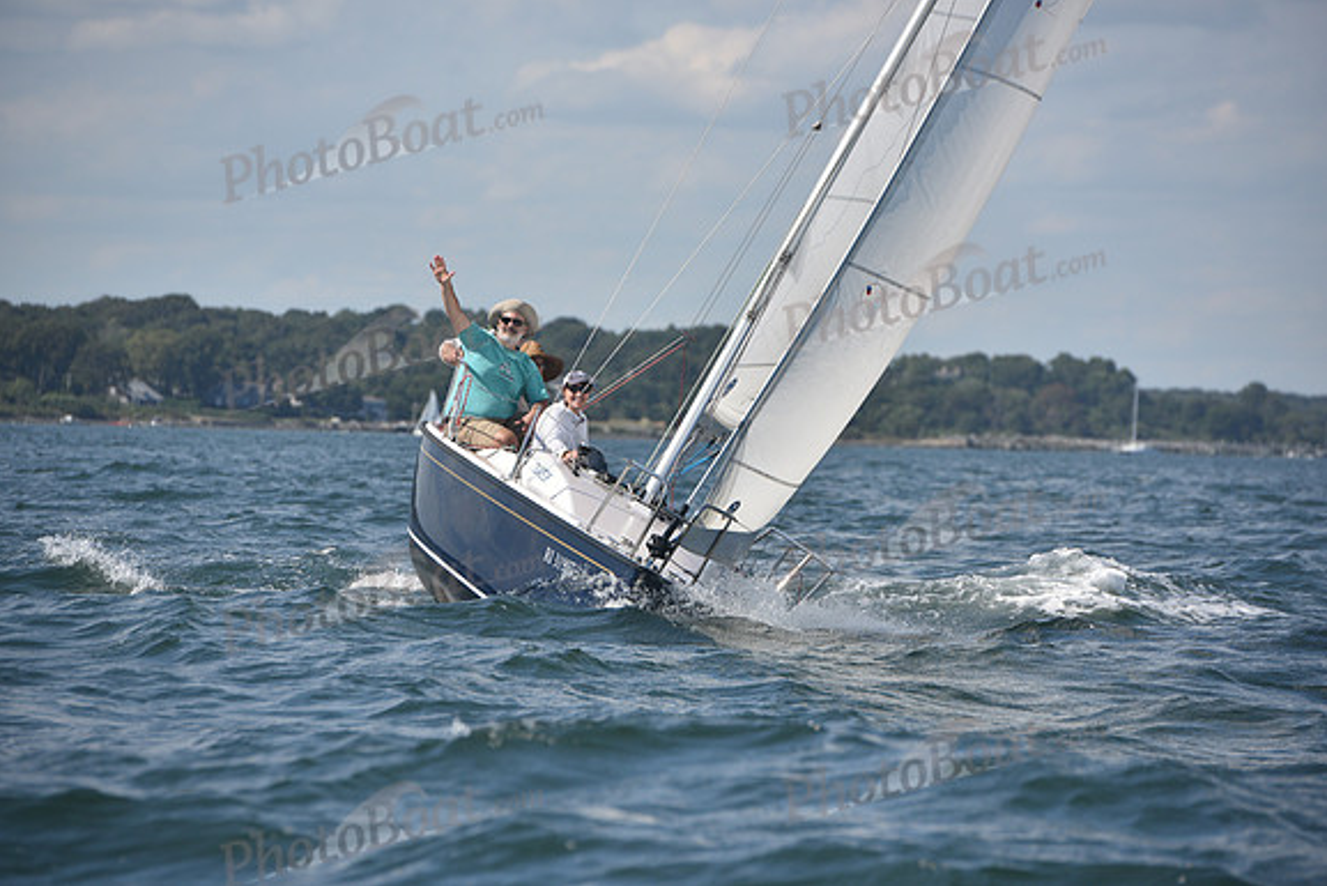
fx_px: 7410
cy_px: 443
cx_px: 665
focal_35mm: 201
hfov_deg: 10.2
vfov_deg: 6.8
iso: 250
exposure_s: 1/1000
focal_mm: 200
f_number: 5.6
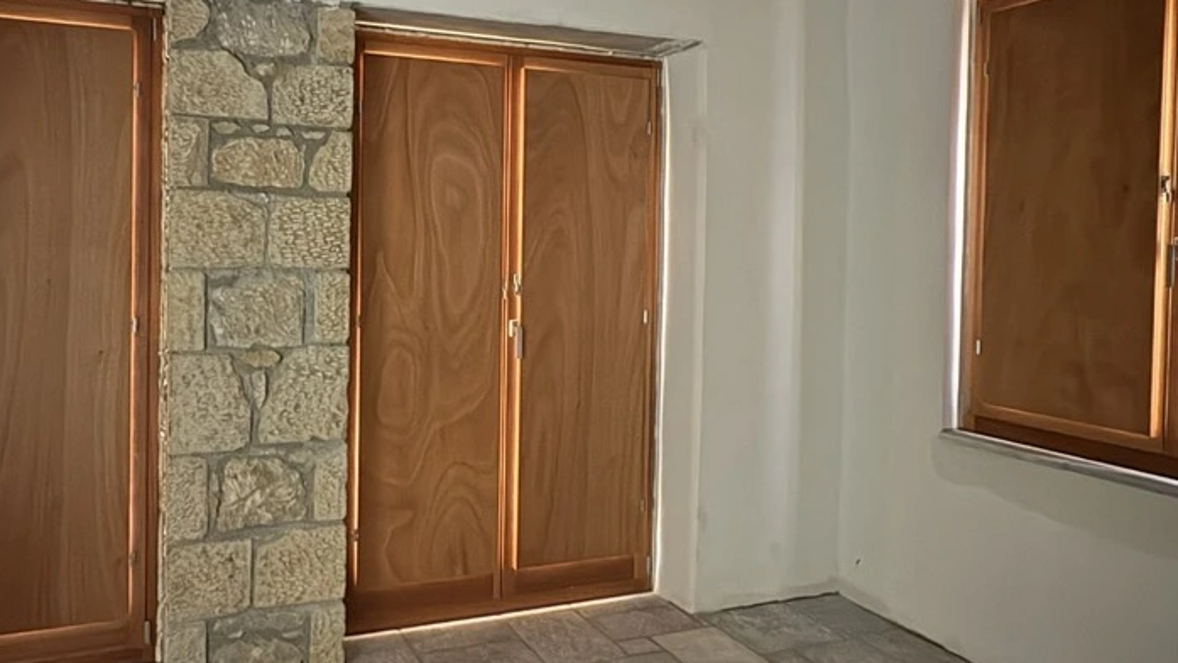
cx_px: 451
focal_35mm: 28
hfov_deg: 67.0
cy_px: 264
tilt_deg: -1.5
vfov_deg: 41.3
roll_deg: -0.7
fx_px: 875
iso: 1000
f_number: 2.2
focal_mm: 2.22
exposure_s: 1/8
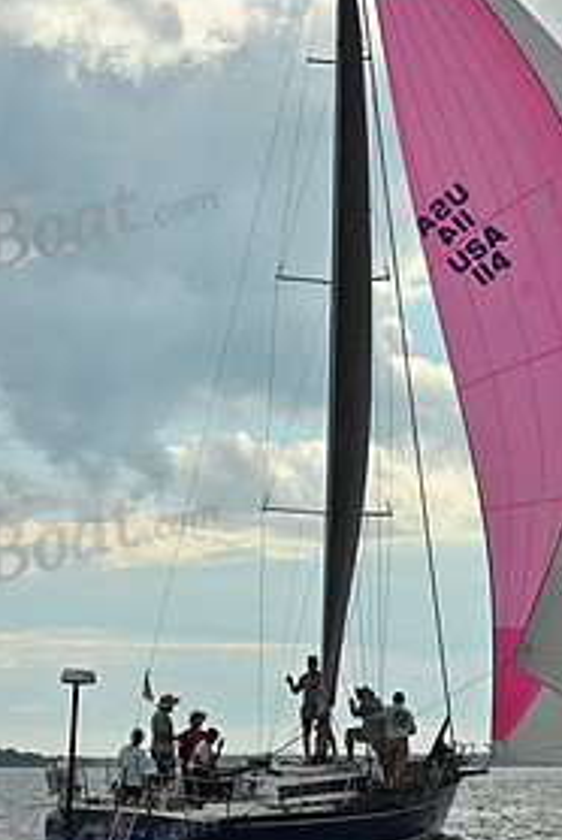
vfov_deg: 14.0
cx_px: 376
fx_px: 3410
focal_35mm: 146
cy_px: 360
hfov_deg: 9.4
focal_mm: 70
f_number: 11
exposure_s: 1/800
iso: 250
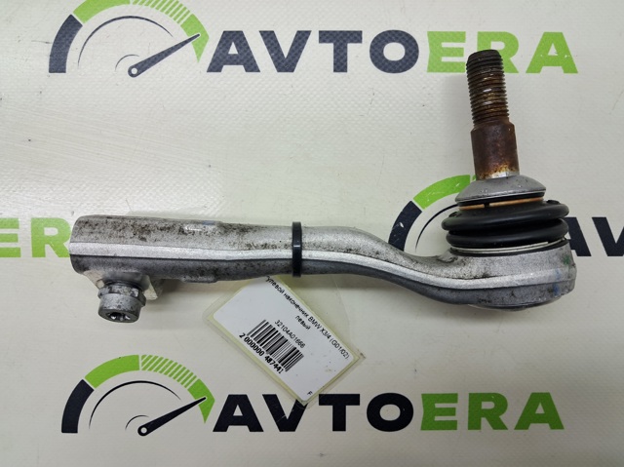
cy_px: 234
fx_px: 486
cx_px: 312
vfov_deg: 51.3
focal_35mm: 27
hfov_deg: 65.4
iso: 50
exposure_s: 1/50
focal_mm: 4
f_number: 1.8
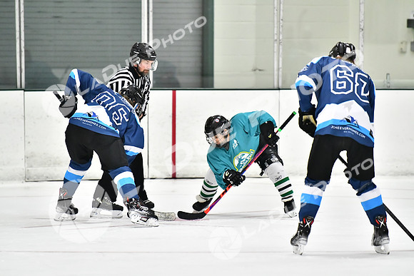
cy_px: 138
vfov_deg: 4.6
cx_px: 207
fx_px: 3451
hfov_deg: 6.9
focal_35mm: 300
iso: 6400
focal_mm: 200
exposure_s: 1/1250
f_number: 2.8
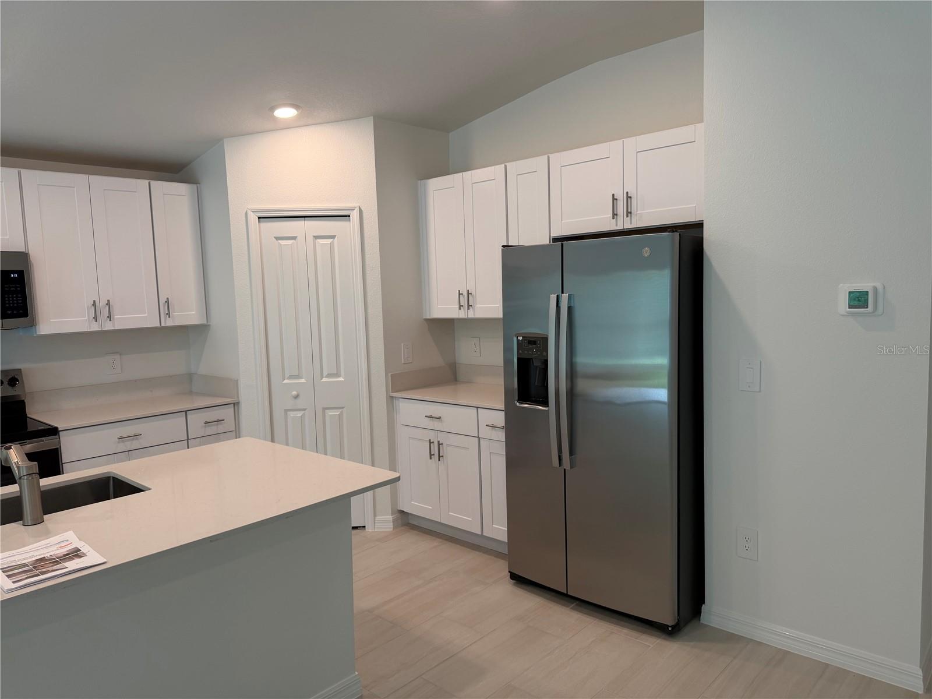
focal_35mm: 24
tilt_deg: -5.5
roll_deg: +2.7
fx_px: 646
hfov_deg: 71.6
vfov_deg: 56.8
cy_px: 350
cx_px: 466
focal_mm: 6.76
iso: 100
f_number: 1.78
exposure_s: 1/120
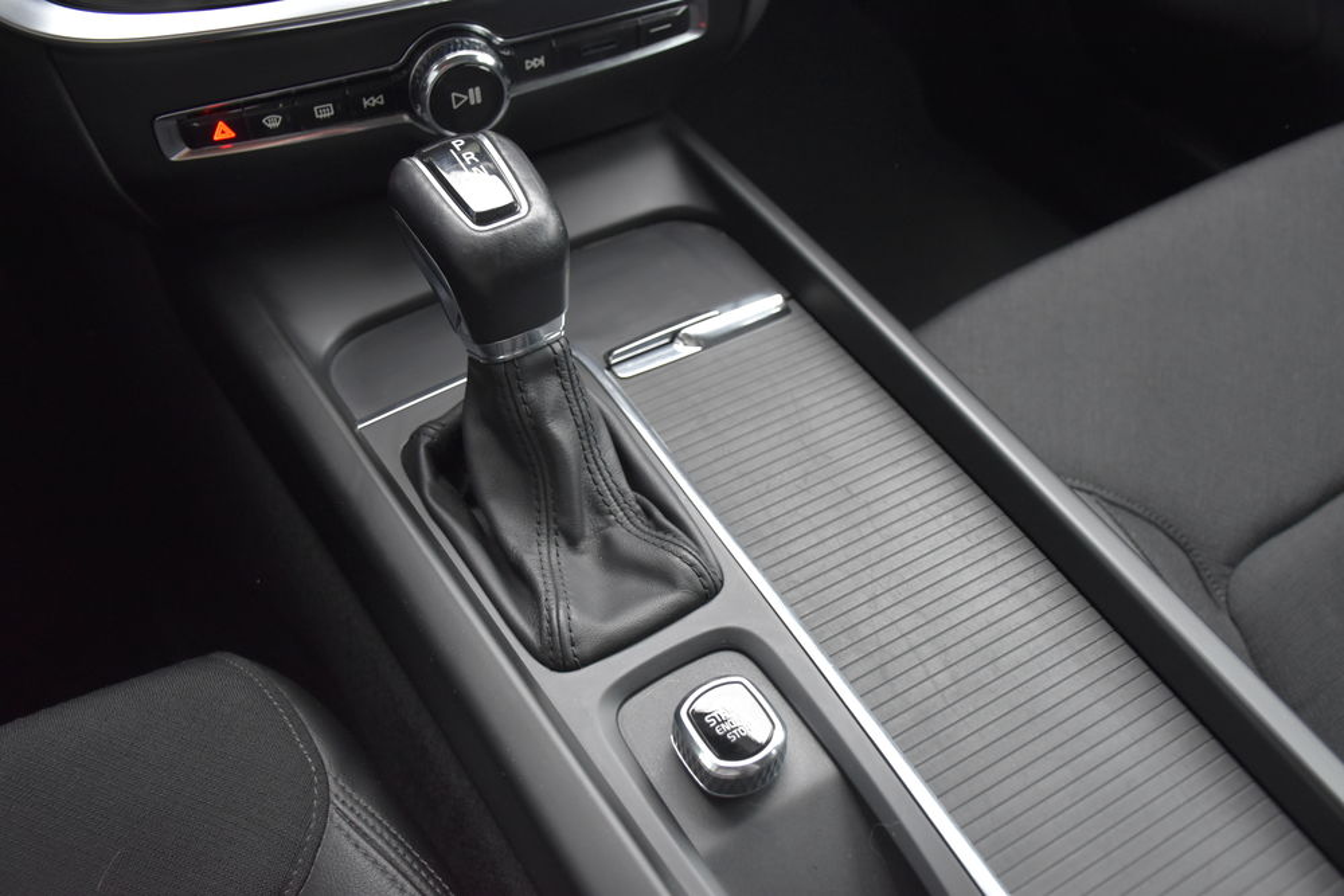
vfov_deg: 40.0
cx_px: 672
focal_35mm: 33
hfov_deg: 57.2
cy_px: 448
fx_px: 1232
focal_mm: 22
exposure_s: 1/60
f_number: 3.5
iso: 1400
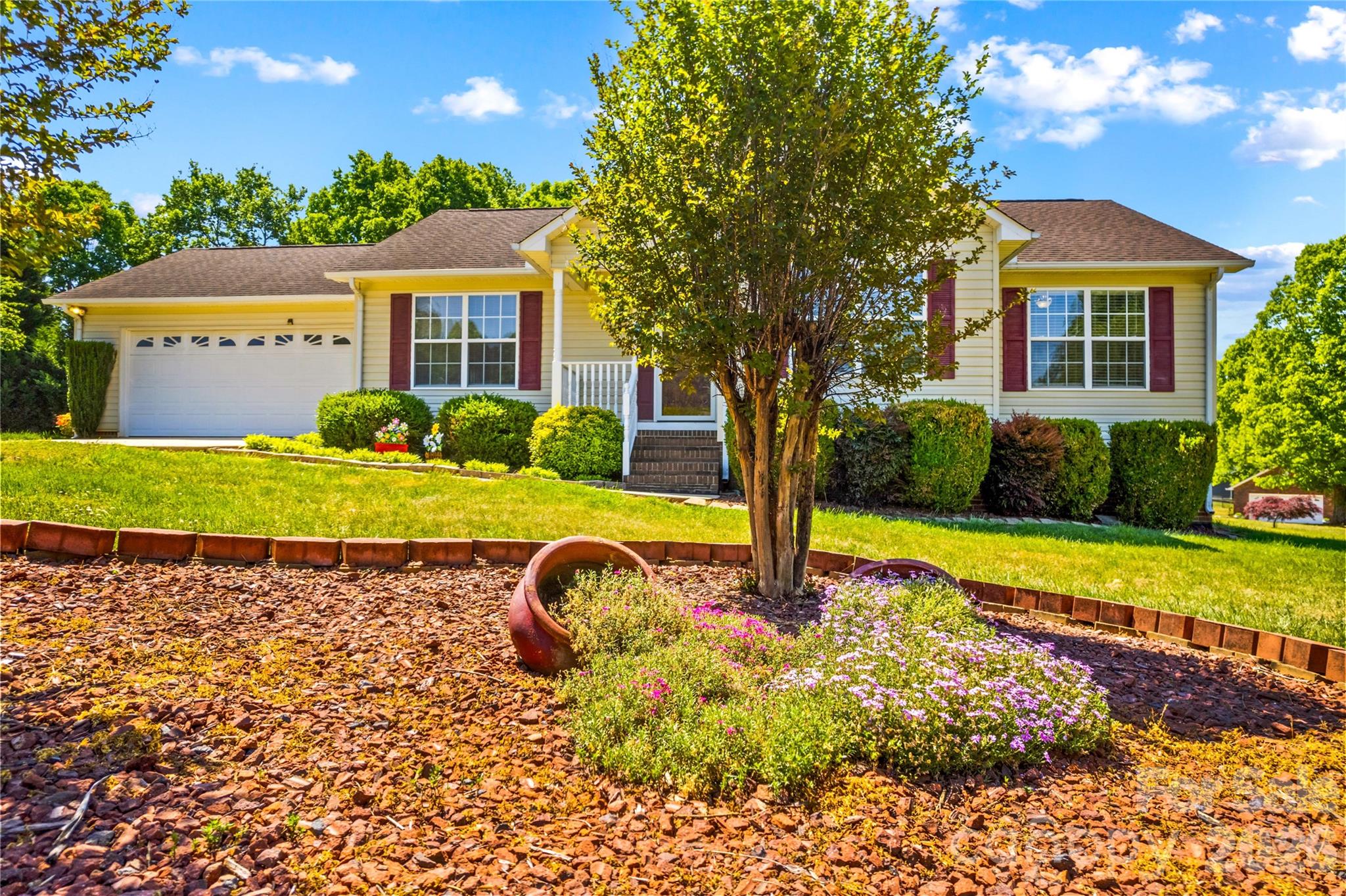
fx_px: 822
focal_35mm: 22
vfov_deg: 57.2
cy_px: 448
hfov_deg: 78.6
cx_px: 673
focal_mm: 8.38
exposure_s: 1/730
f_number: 2.8
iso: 110
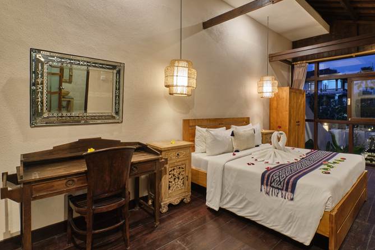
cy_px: 113
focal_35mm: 18
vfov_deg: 67.2
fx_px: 187
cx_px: 224
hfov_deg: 88.9
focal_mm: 10
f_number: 16
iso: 160
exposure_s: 6.5
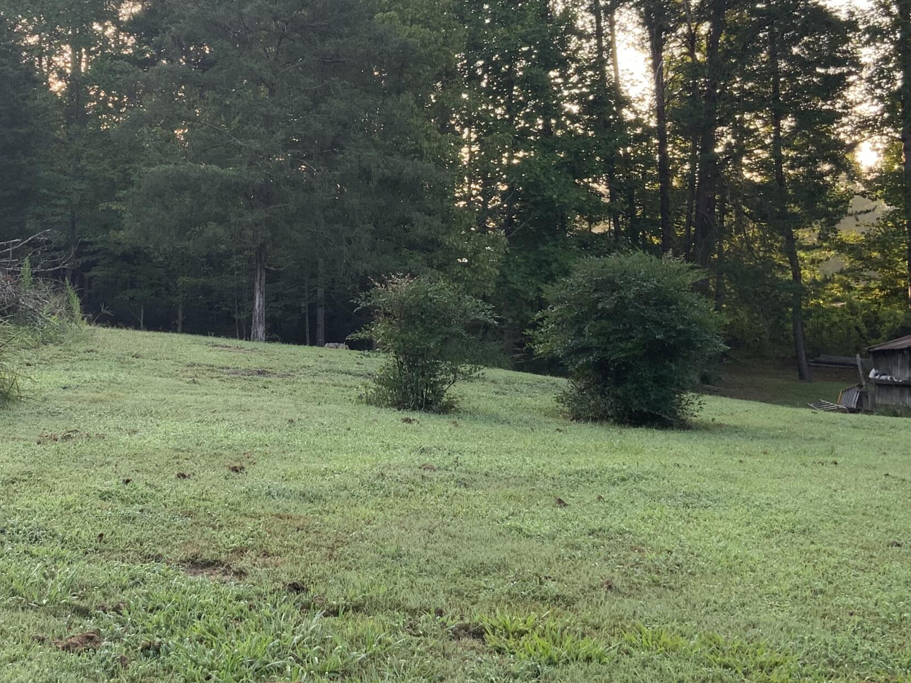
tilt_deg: +5.2
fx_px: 1369
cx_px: 314
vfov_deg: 27.8
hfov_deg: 36.5
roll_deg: -1.1
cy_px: 215
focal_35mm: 52
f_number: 1.8
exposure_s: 1/174
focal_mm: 3
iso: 16
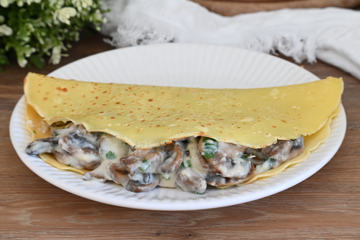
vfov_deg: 15.2
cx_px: 180
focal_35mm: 90
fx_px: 899
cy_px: 120
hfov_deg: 22.6
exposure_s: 1/5
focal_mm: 60
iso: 200
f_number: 9
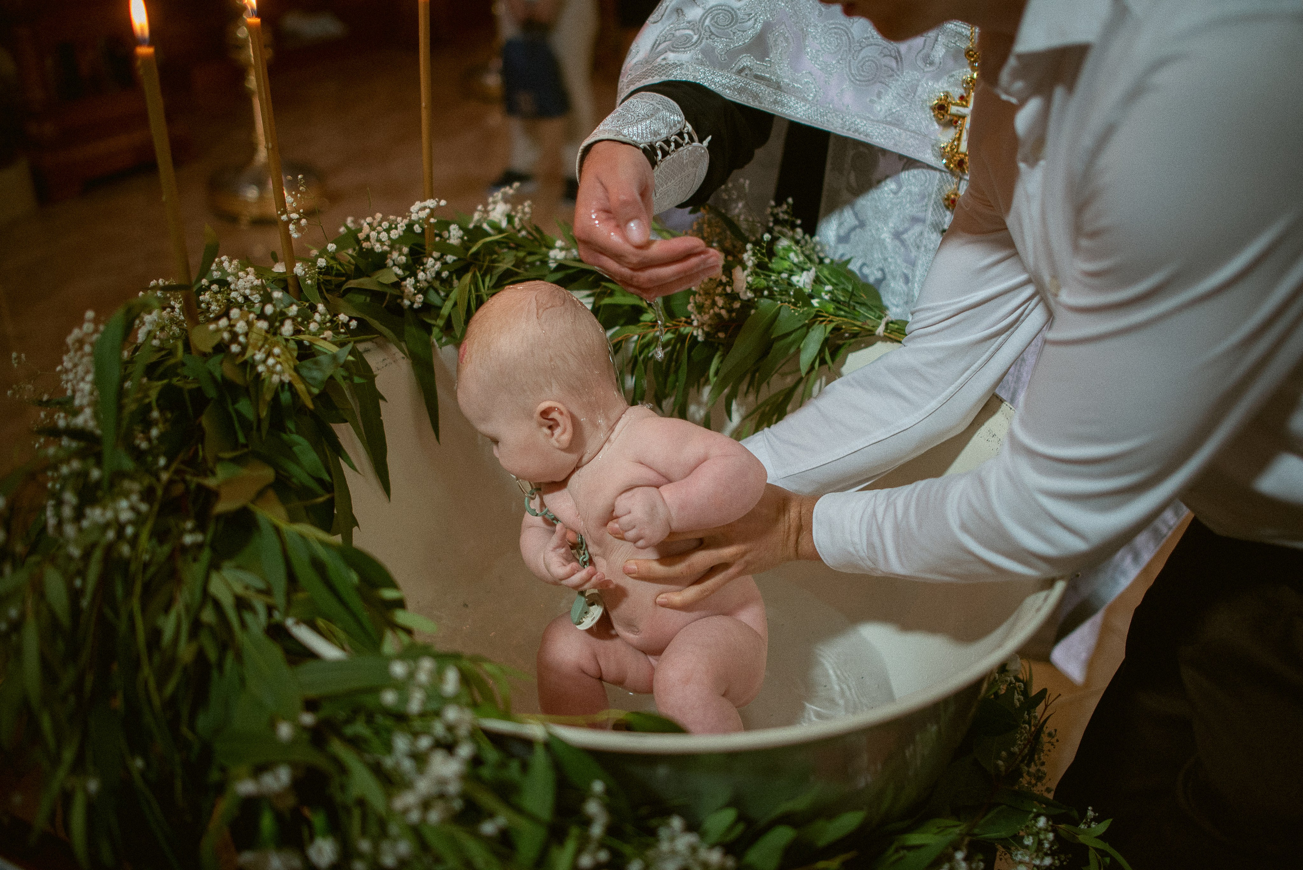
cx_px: 652
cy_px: 435
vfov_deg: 46.4
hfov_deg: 65.5
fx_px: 1014
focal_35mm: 28
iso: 640
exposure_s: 1/200
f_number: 1.8
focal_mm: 28
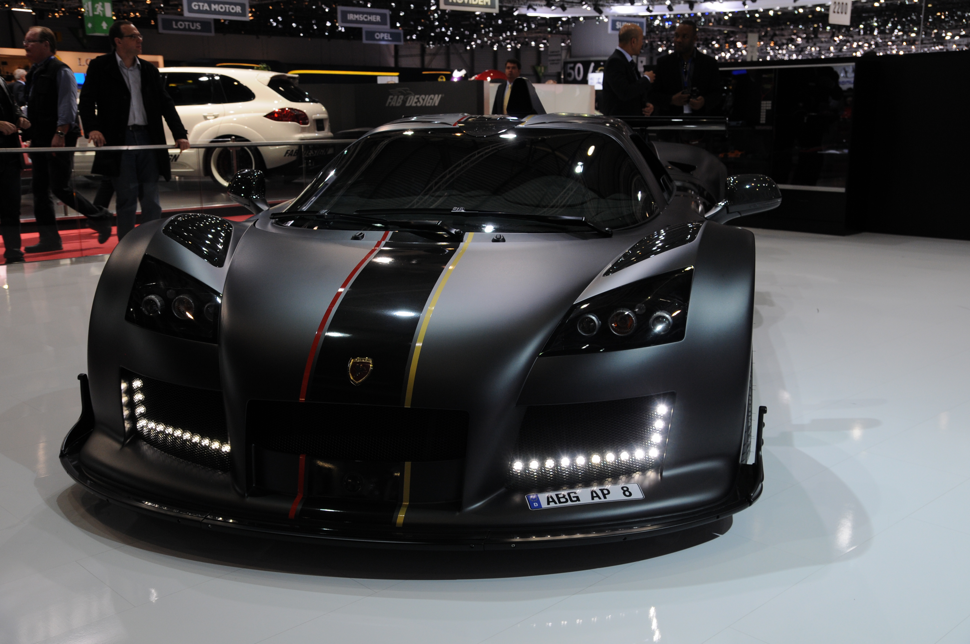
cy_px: 322
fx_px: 969
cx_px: 485
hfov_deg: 53.2
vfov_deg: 36.8
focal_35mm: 36
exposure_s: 1/180
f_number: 6.7
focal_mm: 24
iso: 400
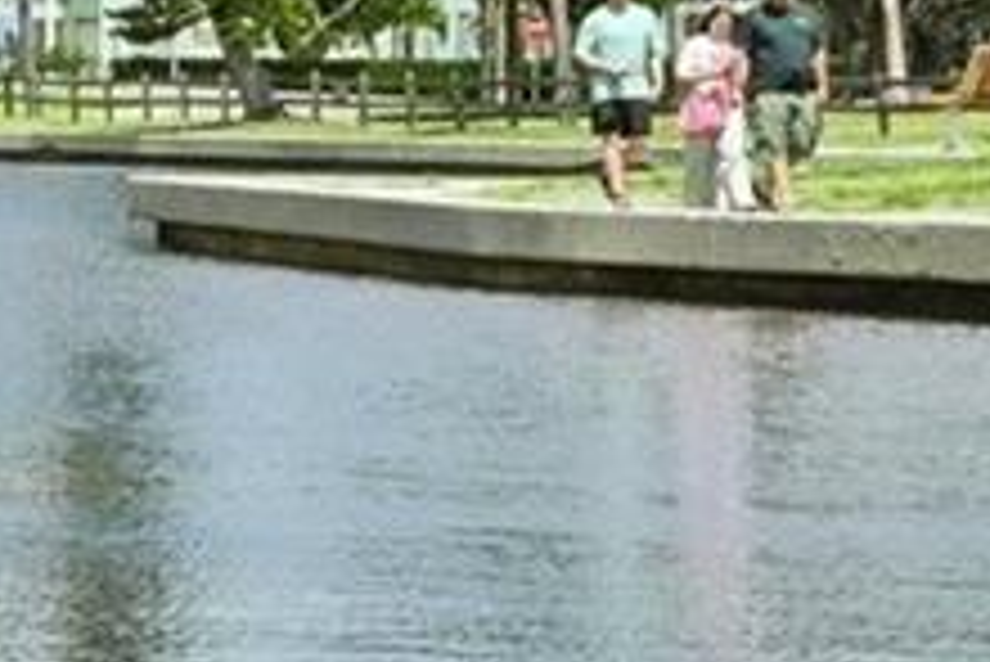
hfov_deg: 7.9
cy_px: 185
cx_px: -2164
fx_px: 5999
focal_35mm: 218
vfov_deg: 6.3
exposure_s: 1/2000
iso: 400
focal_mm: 30
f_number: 8
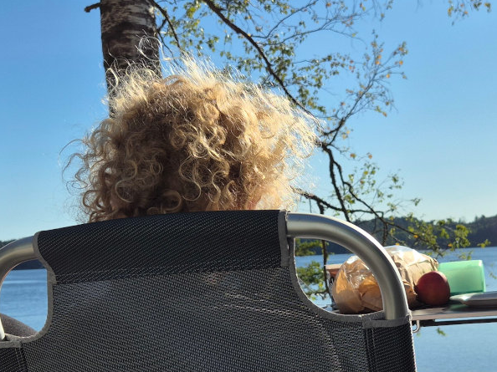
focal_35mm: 62
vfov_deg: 23.4
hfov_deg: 30.9
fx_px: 890
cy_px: 273
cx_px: 339
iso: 25
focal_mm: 5.4
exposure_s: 1/3144
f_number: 1.8
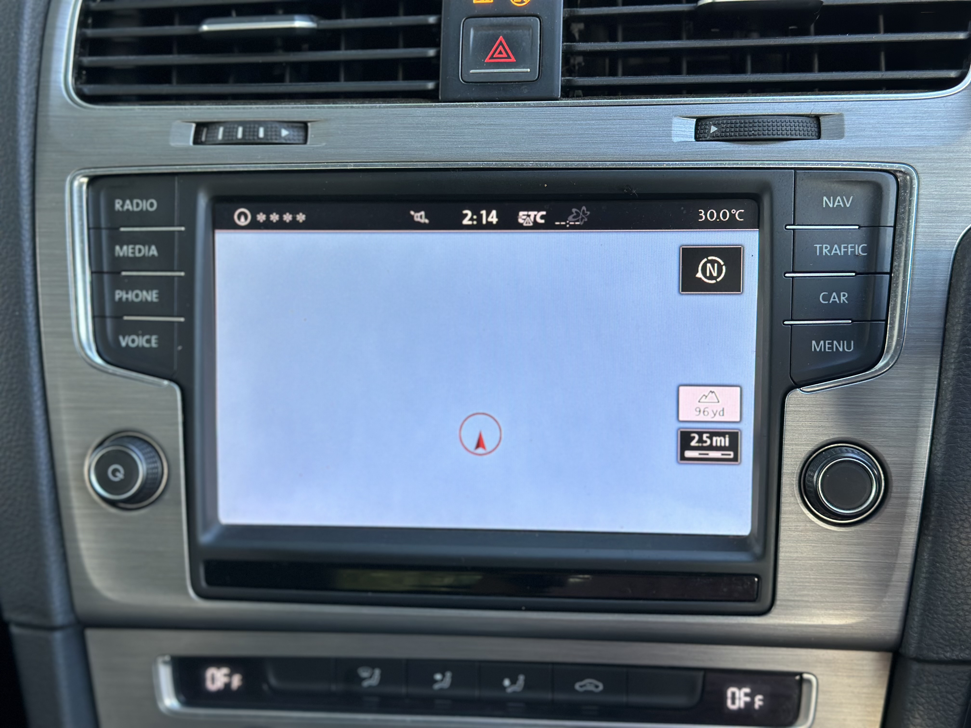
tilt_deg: -21.2
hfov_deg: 39.7
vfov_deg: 30.3
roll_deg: +1.4
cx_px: 486
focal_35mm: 48
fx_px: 1346
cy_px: 364
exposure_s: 1/123
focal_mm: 6.86
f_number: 1.78
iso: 64
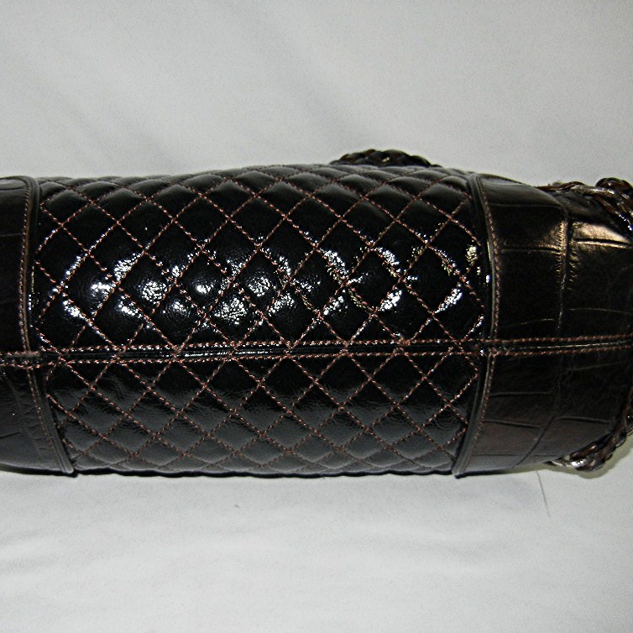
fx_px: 745
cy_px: 320
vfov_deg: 46.0
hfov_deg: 45.8
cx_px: 257
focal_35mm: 36
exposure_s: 1/30
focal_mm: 5.4
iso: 200
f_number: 7
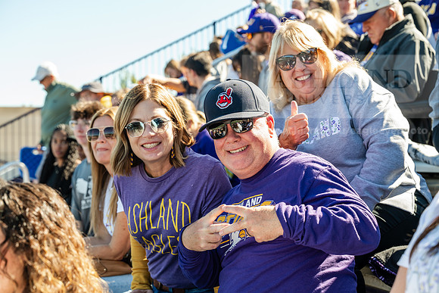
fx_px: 854
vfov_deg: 19.5
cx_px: 220
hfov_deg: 28.8
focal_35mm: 70
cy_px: 146
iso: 160
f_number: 5
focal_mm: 70
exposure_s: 1/250
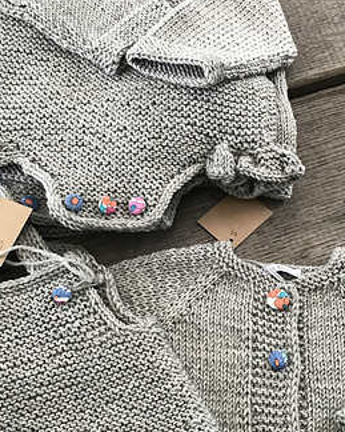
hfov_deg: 28.1
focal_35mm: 54
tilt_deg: -65.2
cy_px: 292
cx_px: 185
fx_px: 690
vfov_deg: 34.4
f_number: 1.8
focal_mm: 3.99
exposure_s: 1/17
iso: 40
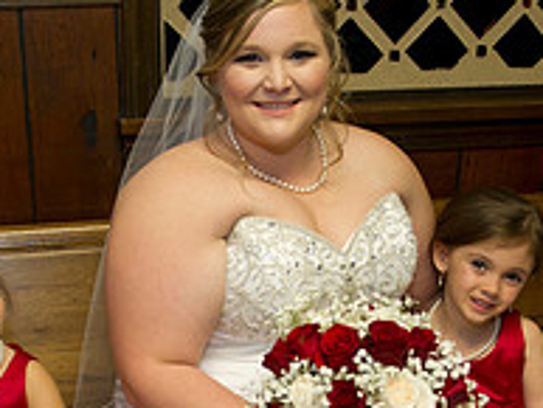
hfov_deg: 25.0
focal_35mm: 78
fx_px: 1224
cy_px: 450
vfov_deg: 18.2
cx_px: 236
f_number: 3.5
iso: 1600
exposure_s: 1/160
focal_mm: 27
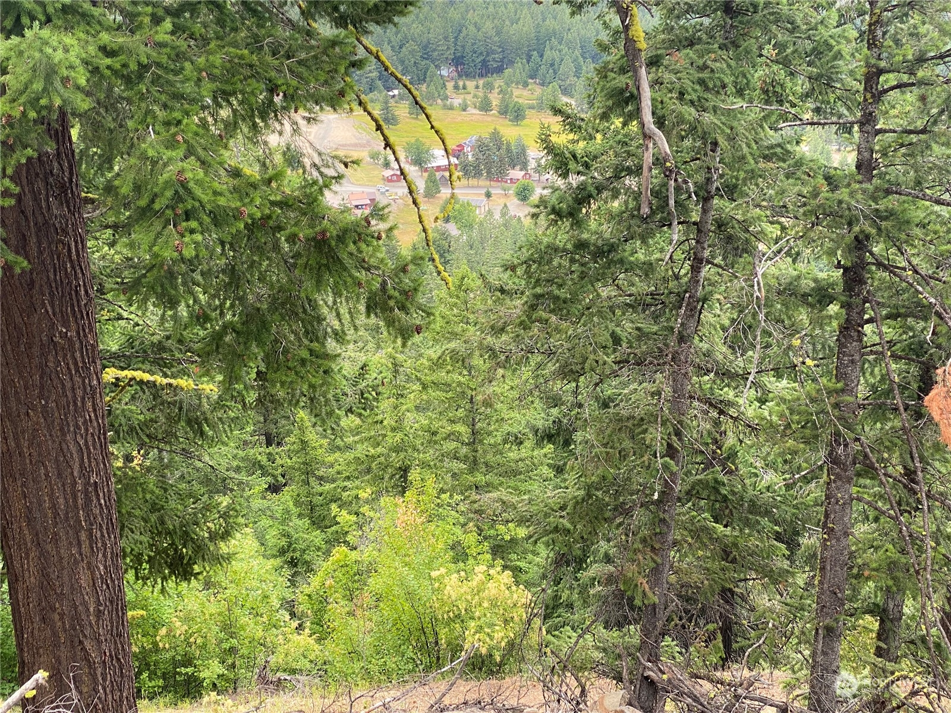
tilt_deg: -19.5
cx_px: 476
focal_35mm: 52
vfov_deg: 28.0
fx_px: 1429
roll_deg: +2.7
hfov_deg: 36.8
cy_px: 356
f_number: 2
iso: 32
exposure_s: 1/122
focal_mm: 6
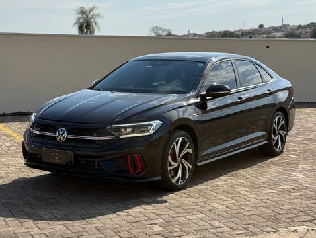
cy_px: 119
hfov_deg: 39.6
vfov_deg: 30.3
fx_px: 439
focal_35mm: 48
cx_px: 158
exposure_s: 1/3891
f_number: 1.78
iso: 80
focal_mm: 6.76
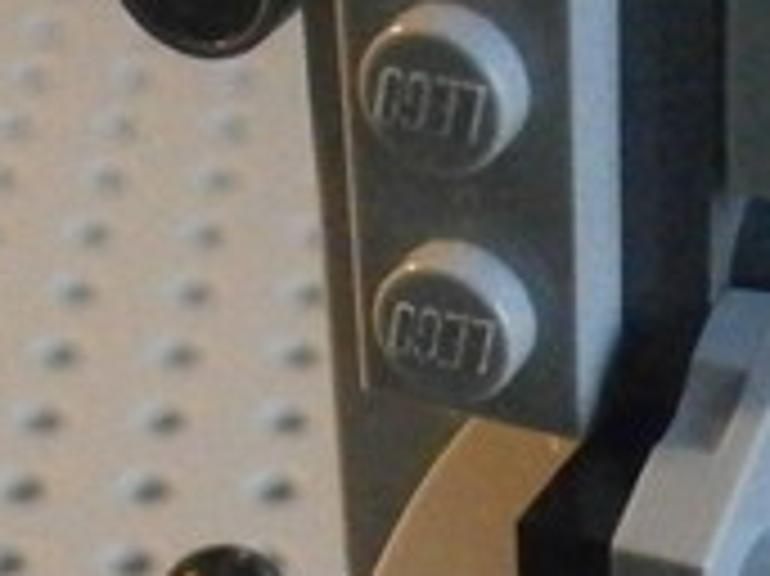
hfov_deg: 12.1
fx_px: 3623
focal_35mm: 163
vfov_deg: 8.9
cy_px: 893
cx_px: 675
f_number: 2.9
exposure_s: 1/125
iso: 800
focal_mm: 5.5
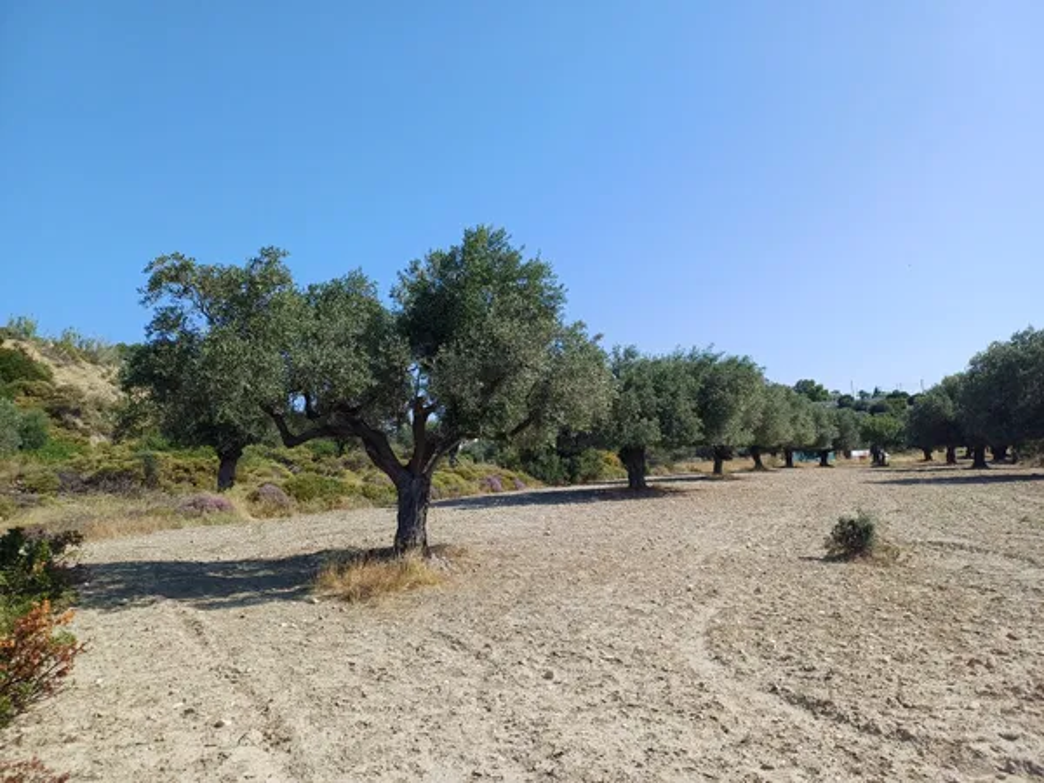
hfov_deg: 69.4
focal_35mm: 25
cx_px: 522
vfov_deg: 54.9
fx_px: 754
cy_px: 392
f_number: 1.8
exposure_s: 1/1095
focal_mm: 4.65
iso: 50
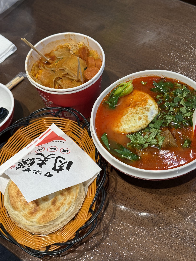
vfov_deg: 39.7
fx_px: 362
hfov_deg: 30.3
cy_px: 130
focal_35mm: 48
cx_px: 98
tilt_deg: -56.1
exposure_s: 1/100
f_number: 1.78
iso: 80
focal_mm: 6.76
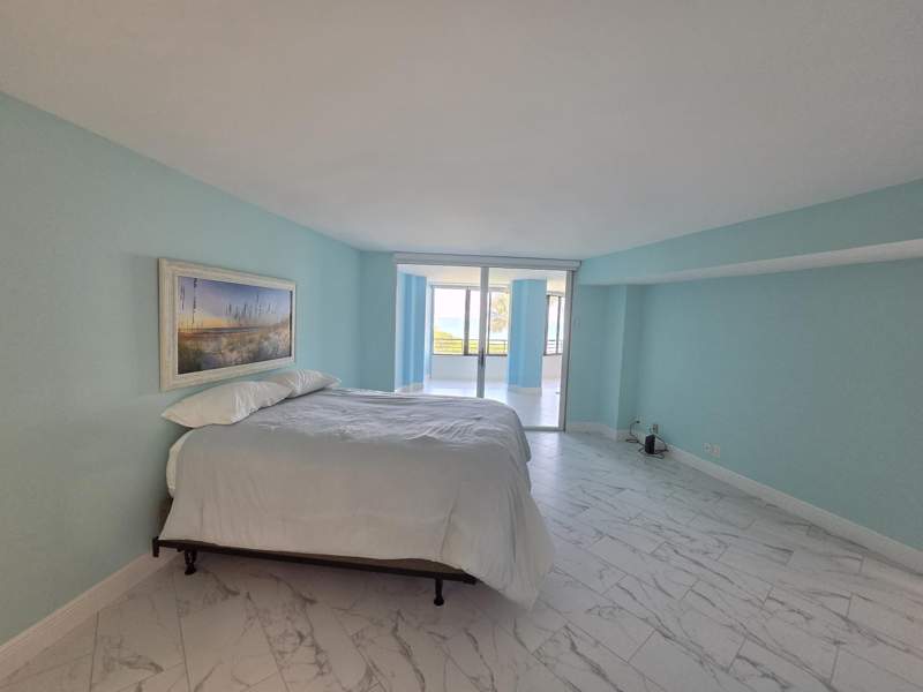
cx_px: 462
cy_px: 346
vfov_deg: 89.9
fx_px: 347
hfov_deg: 106.2
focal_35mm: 13
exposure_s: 1/60
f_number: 2.2
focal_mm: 2.2
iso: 250
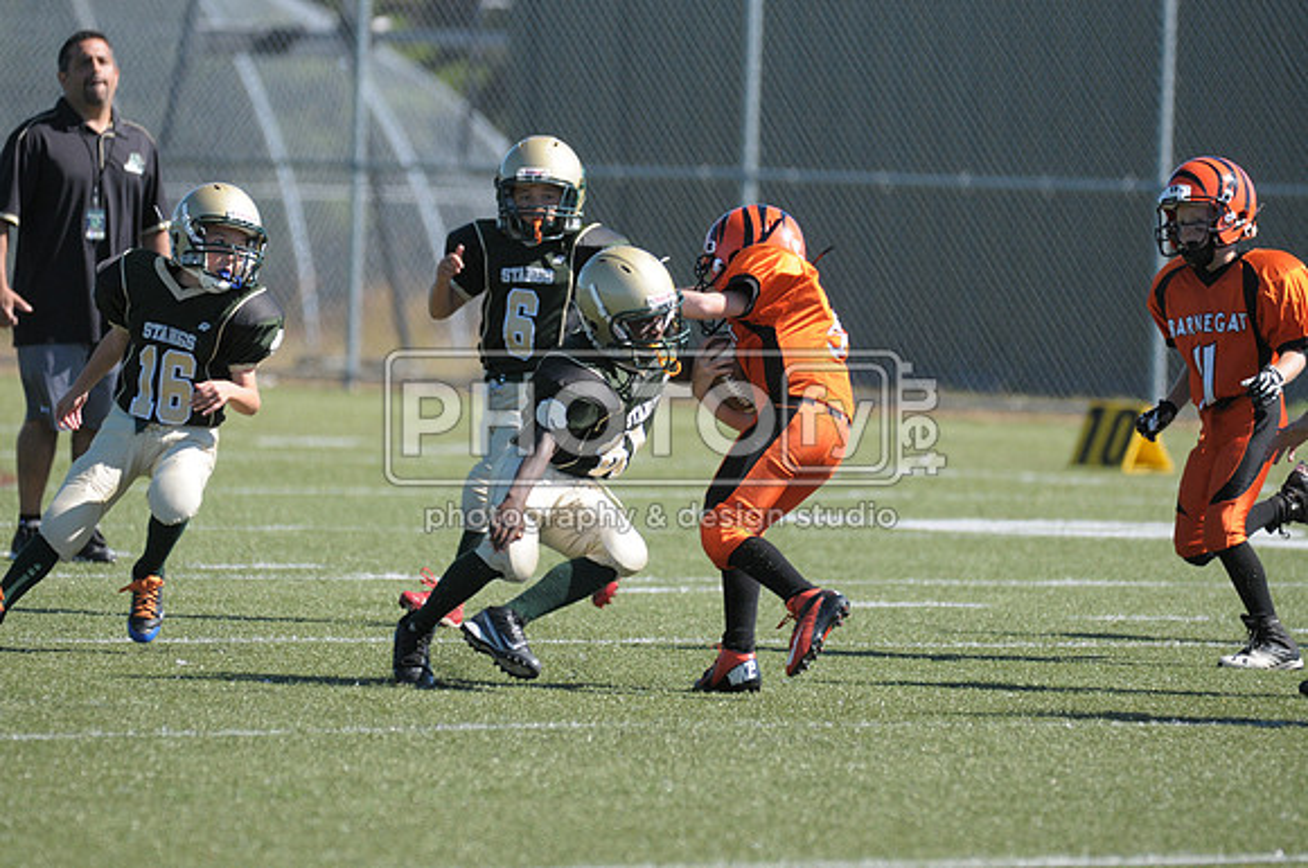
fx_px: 15239
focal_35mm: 420
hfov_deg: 4.9
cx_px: 654
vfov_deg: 3.3
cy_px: 434
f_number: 4
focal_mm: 280
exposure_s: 1/2500
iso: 640
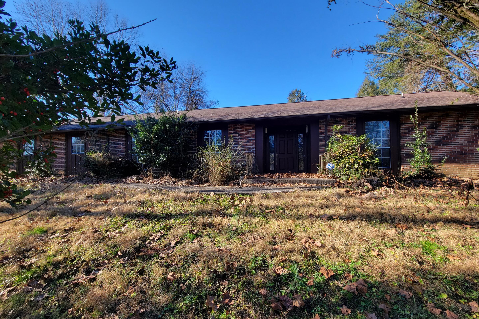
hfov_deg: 104.2
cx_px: 242
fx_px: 186
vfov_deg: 81.2
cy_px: 168
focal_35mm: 14
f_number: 2.2
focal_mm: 2.2
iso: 50
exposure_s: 1/375
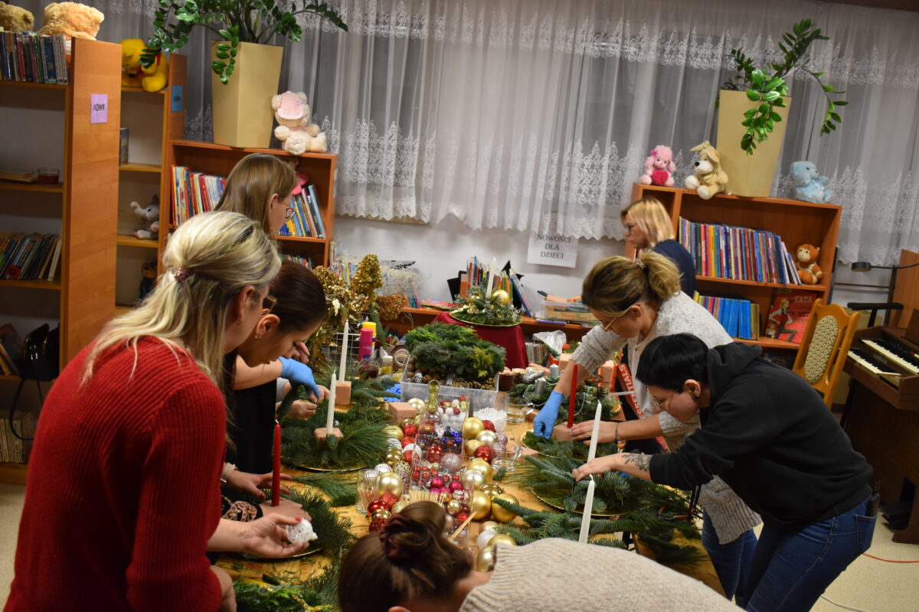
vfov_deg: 35.5
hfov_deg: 51.3
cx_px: 460
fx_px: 957
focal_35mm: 38
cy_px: 306
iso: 800
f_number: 4
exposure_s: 1/60
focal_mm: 25
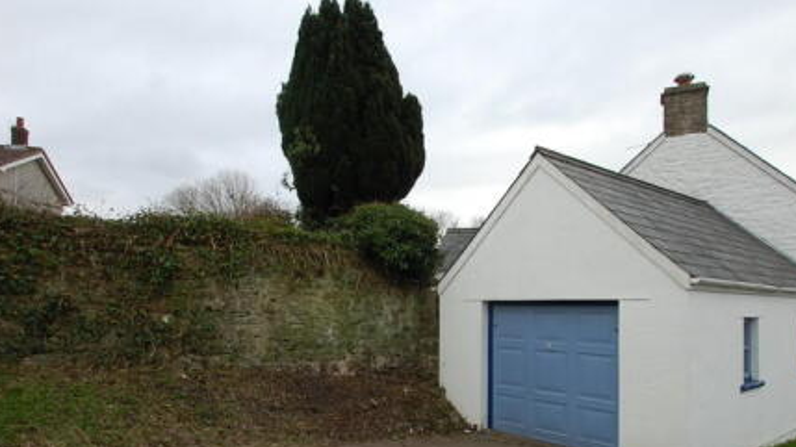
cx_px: 417
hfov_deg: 76.3
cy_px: 284
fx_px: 506
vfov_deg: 47.1
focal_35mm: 24
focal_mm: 10
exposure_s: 1/125
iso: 400
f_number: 9
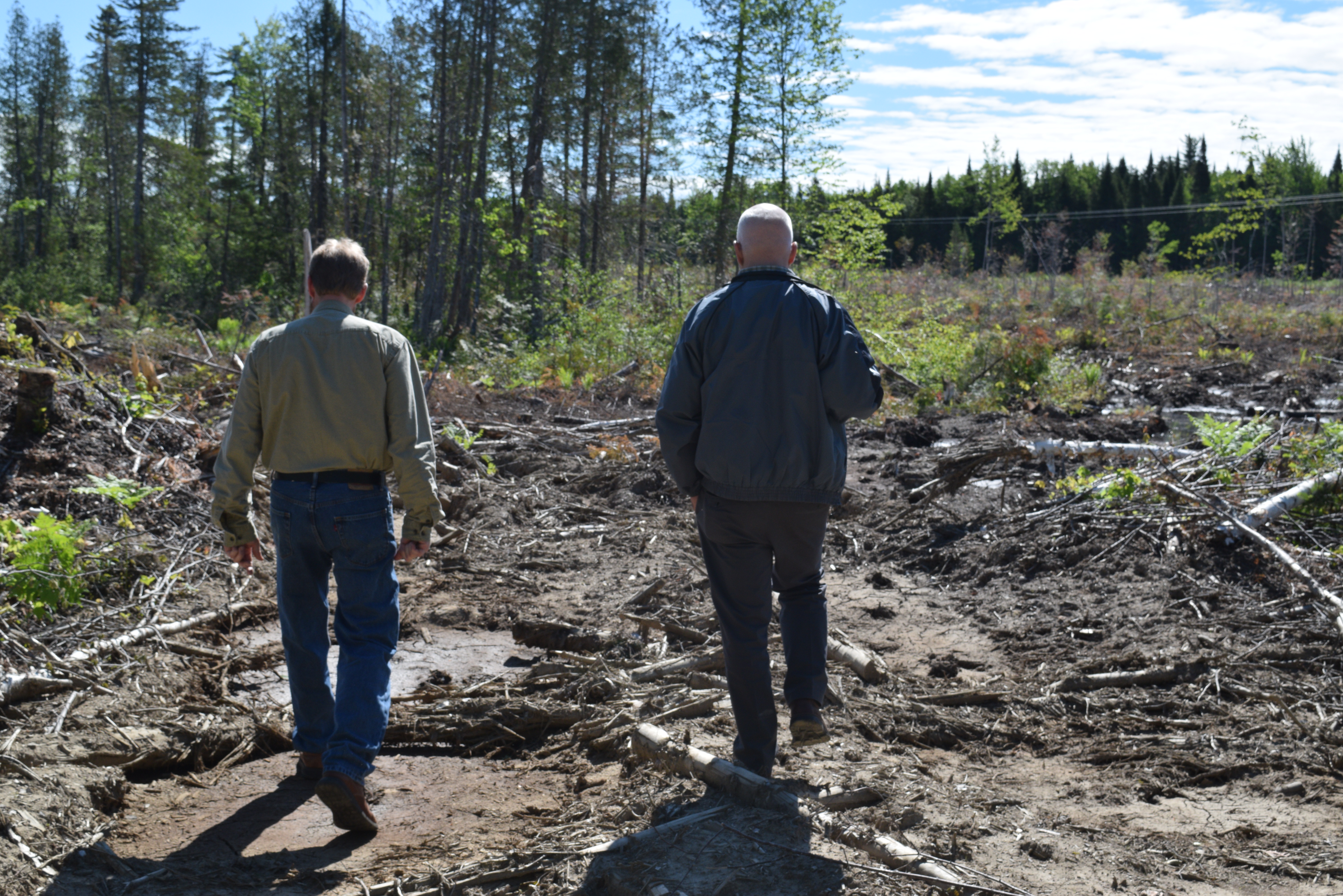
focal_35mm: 46
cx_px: 672
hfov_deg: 42.3
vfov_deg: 28.9
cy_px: 448
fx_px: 1735
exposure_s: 1/400
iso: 200
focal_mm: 31
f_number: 10
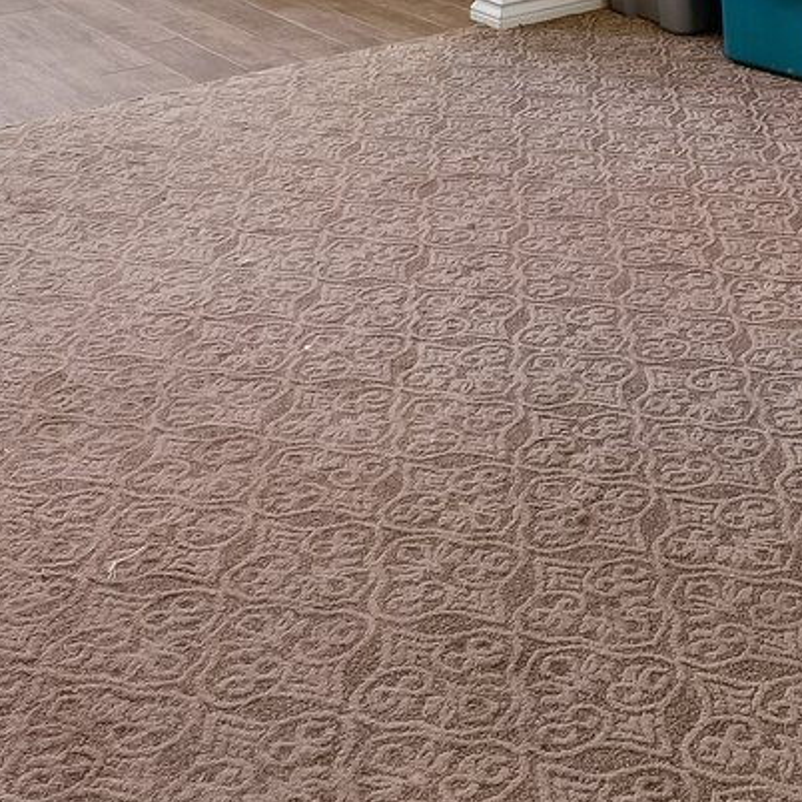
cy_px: -430
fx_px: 1704
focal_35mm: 65
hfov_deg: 25.6
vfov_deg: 21.7
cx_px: 724
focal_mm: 10
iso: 200
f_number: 8
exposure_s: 1/10
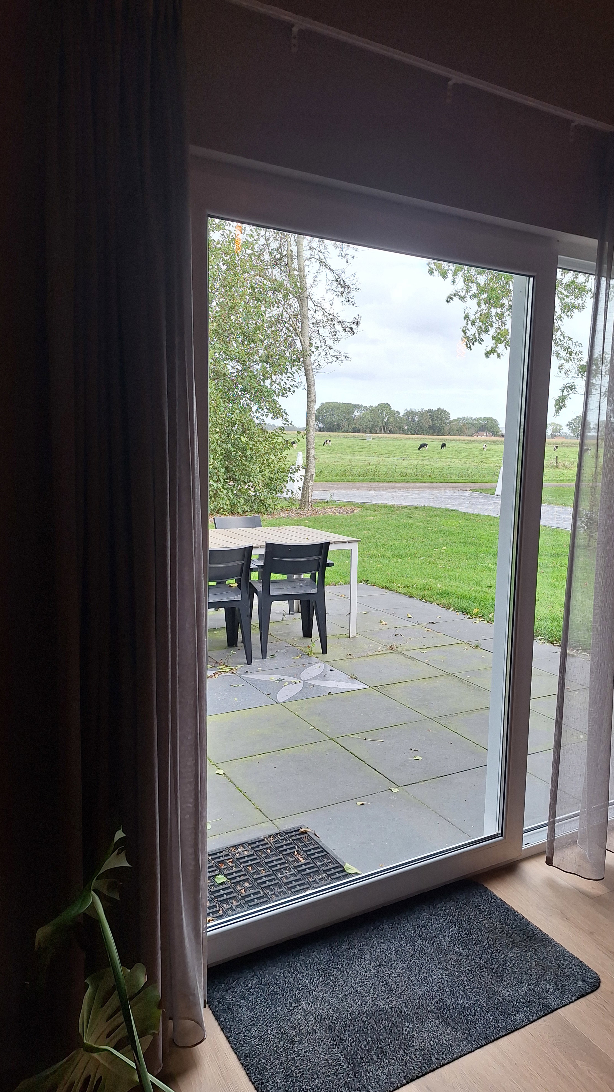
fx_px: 752
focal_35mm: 26
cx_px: 391
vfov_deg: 71.9
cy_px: 548
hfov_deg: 44.0
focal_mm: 5.54
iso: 40
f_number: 1.8
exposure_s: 1/310
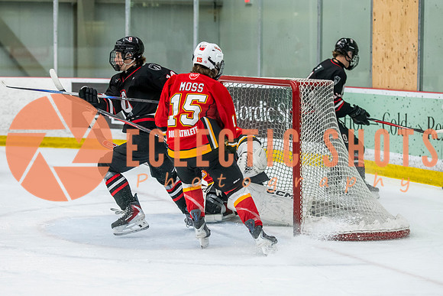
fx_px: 1708
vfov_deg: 9.9
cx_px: 208
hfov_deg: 14.8
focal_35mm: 139
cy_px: 144
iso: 2000
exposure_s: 1/640
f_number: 3.2
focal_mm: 100
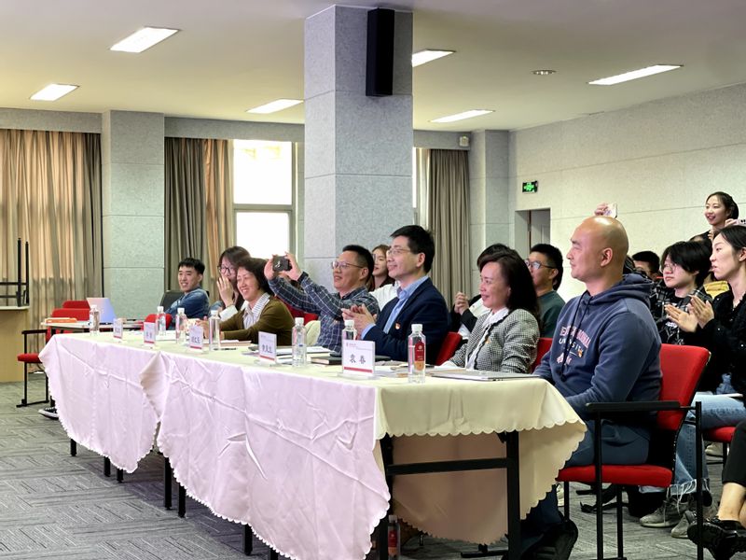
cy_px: 280
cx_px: 373
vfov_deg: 22.9
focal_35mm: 64
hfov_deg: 30.3
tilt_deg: -0.4
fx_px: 1379
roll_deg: +0.3
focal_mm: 7.5
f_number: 2.2
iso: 200
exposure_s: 1/33
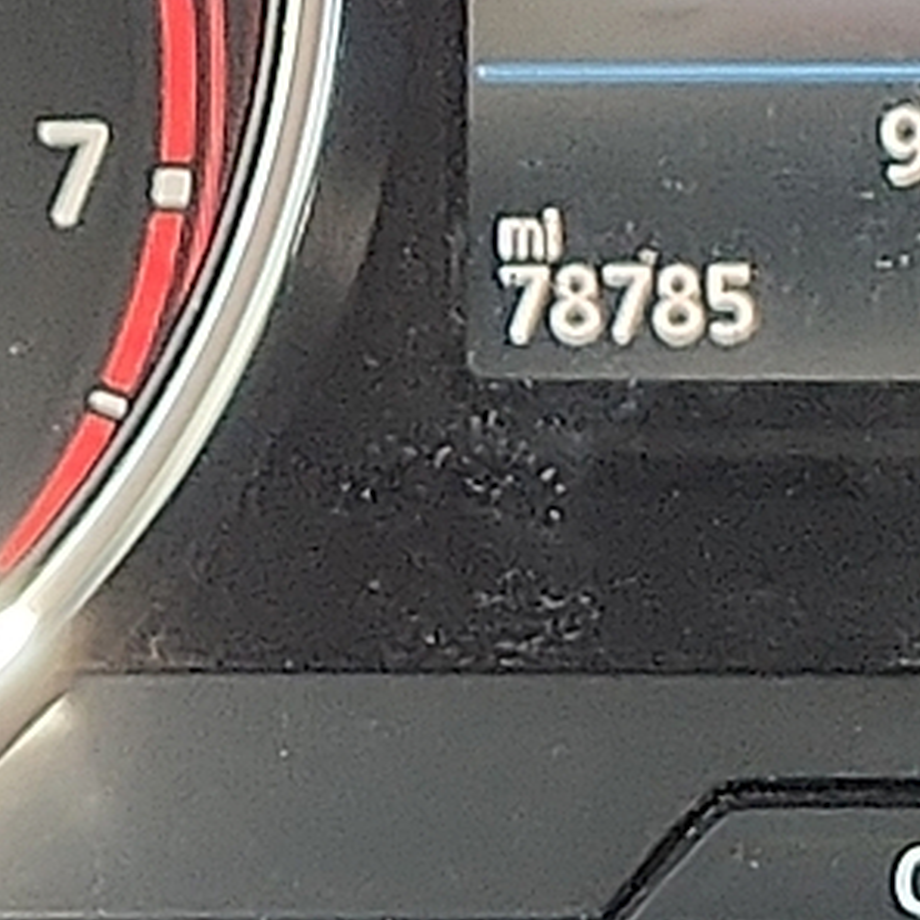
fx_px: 3308
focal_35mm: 110
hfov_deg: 15.6
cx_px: 892
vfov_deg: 15.7
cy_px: 205
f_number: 1.8
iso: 67
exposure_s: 1/50
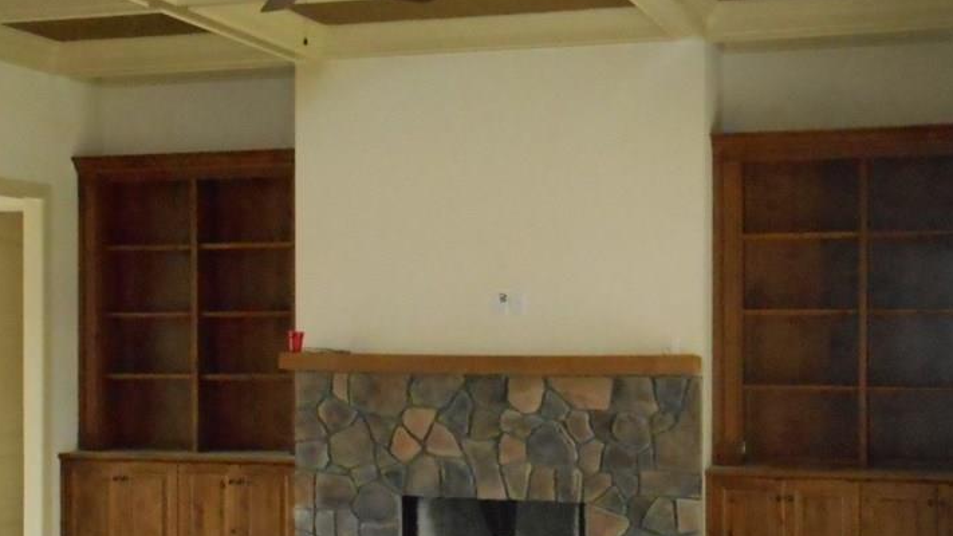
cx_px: 402
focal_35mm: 69
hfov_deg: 30.5
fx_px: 1744
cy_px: 336
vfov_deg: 17.5
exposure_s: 1/30
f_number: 4.7
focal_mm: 7.9
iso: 1600
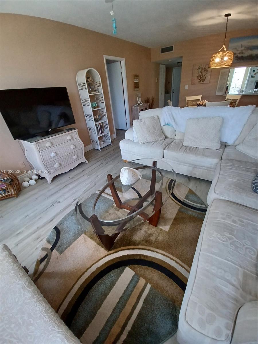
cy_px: 172
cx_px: 129
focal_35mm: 13
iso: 160
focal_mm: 1.42
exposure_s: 1/40
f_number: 2.2
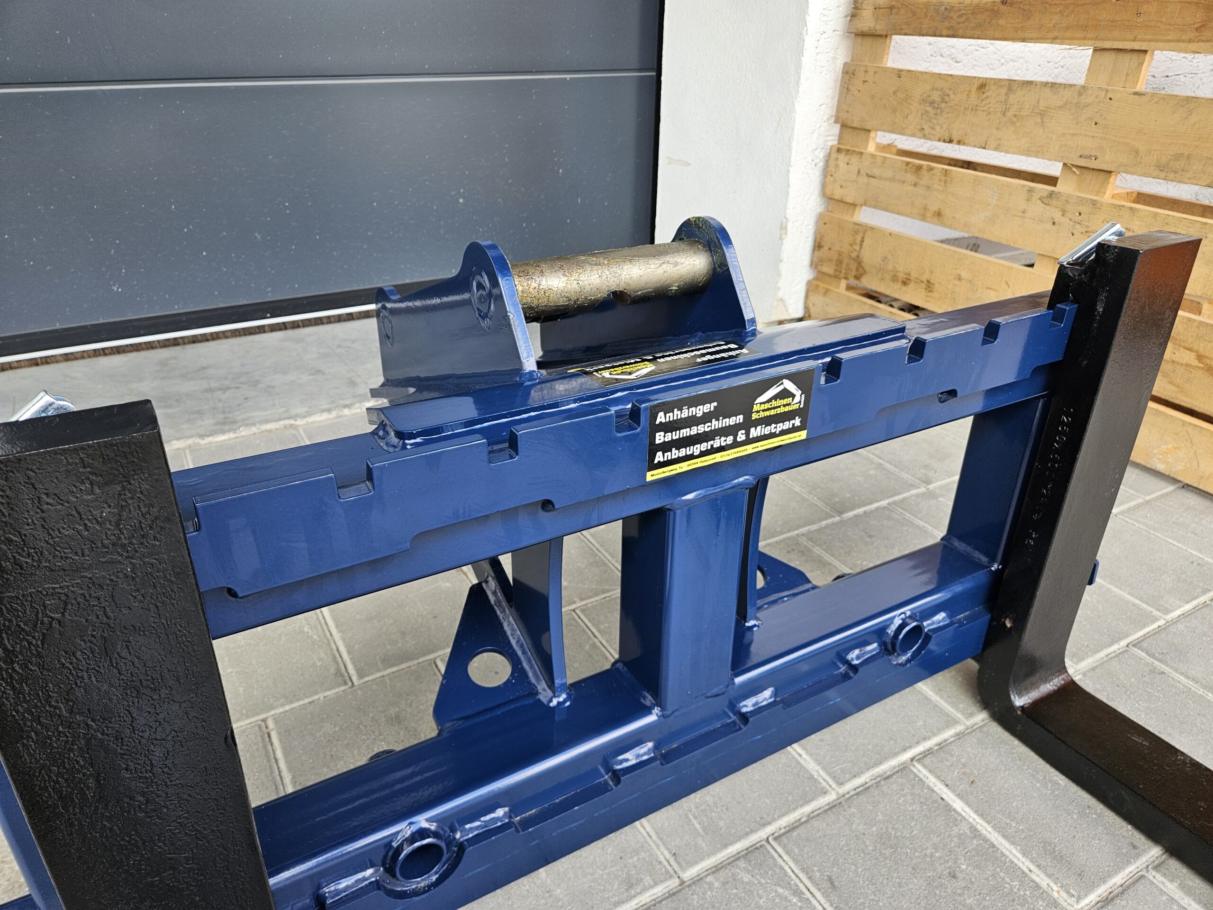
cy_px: 455
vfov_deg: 58.9
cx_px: 606
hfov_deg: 73.9
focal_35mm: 23
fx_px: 806
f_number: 1.8
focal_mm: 5.4
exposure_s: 1/180
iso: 64
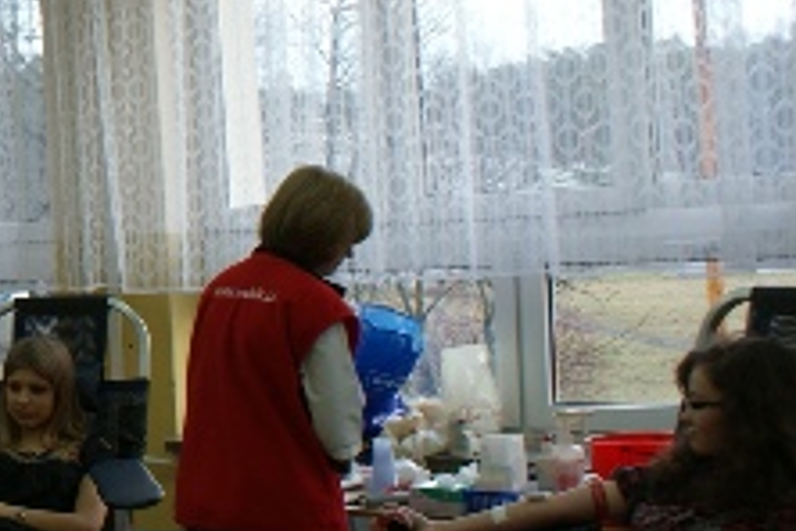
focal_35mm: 78
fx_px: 1725
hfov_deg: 23.0
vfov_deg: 17.5
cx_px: -255
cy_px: 235
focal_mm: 18
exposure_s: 1/40
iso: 100
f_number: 4.5
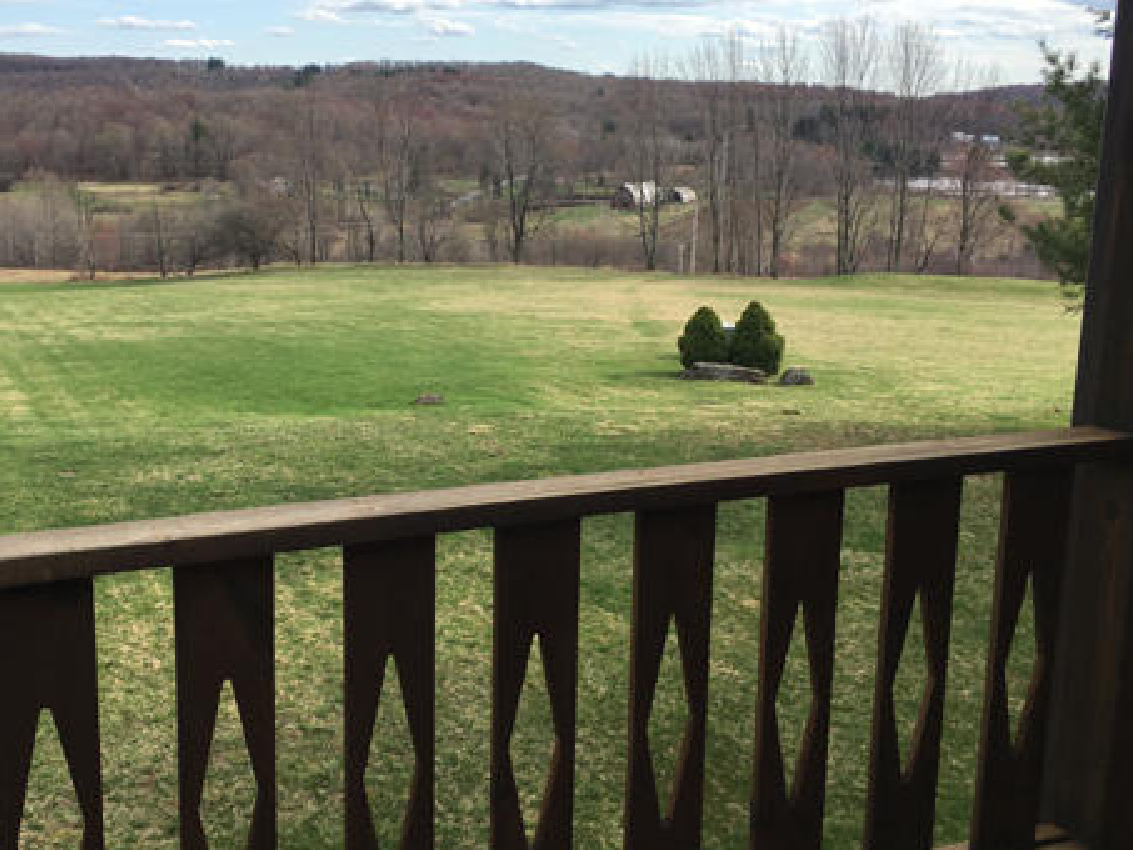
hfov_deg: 45.4
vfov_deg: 35.2
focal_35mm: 41
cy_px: 420
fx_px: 1342
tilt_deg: -12.3
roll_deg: +0.8
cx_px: 435
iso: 25
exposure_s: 1/950
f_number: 2.2
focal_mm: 4.15
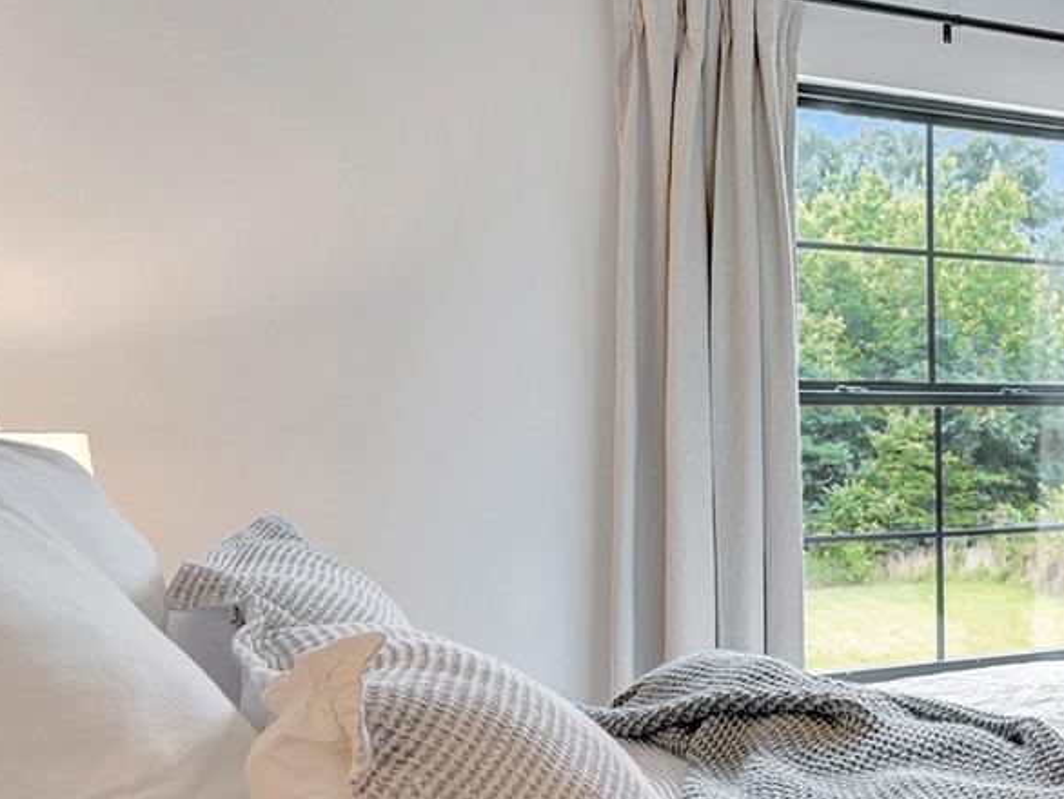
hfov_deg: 29.3
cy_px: 481
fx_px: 1445
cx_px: 1500
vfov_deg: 30.8
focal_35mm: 47
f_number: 9
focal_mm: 14
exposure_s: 1
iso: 100
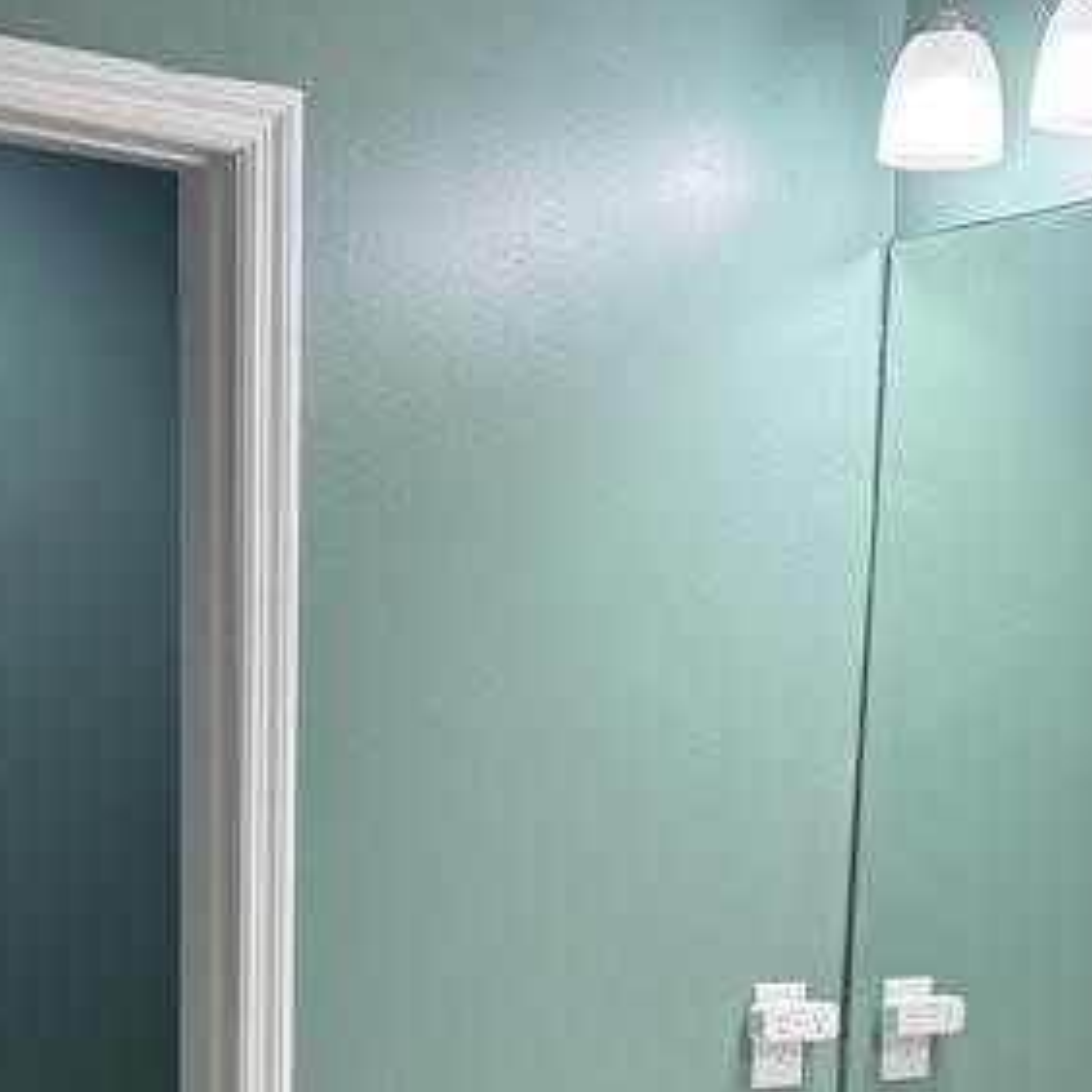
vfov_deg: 21.3
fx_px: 2748
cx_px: 410
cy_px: 1224
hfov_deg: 22.4
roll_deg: -0.7
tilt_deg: -9.2
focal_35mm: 77
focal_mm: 6.76
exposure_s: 1/120
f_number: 1.78
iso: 125
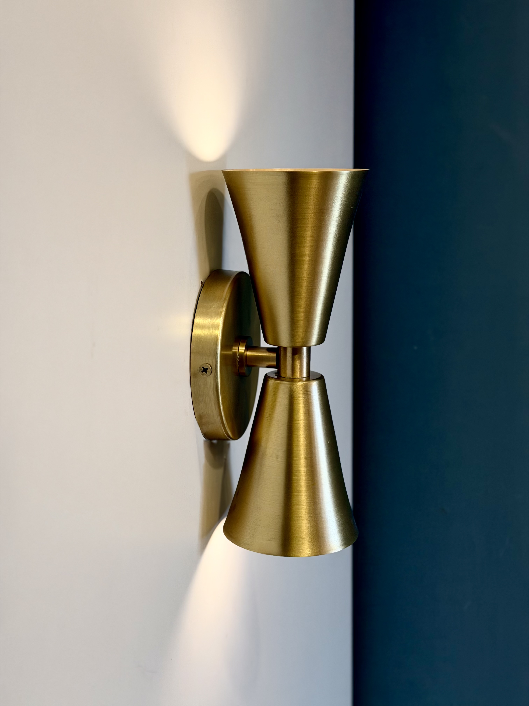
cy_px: 353
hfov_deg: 30.3
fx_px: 978
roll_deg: +0.4
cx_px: 264
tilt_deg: -10.3
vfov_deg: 39.7
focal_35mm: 48
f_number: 1.78
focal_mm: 6.76
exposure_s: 1/100
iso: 80
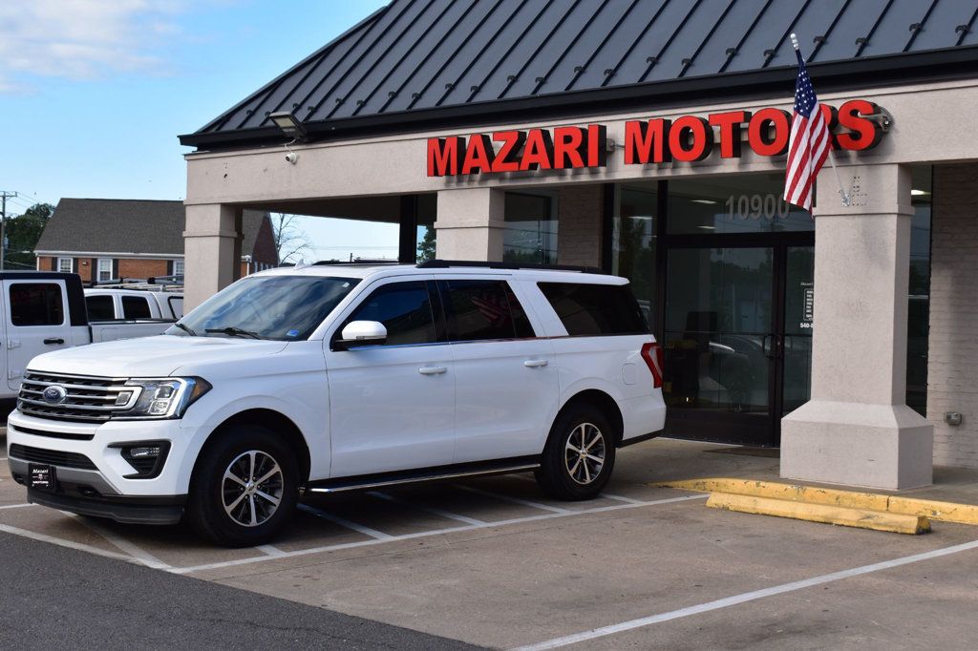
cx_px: 489
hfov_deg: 36.9
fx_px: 1466
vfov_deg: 25.0
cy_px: 326
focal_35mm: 54
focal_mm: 36
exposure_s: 1/320
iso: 400
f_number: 10
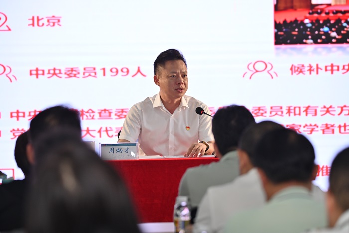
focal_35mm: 240
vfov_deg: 5.7
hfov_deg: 8.6
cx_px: 174
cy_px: 116
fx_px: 2325
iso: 800
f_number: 5.6
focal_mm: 240
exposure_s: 1/60
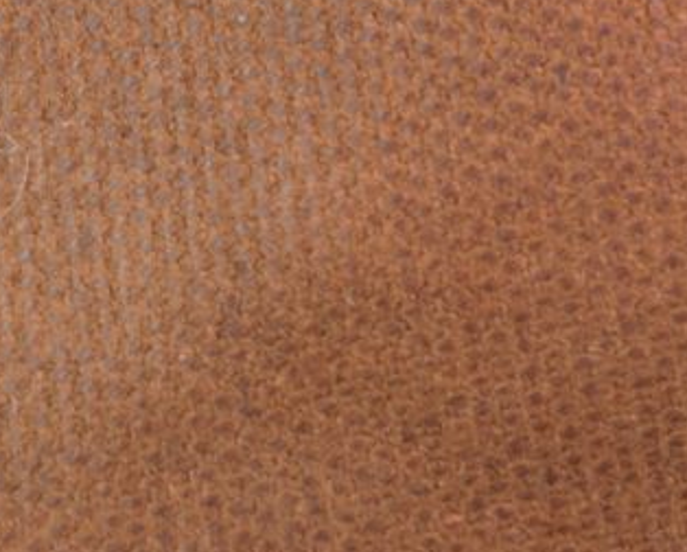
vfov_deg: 7.4
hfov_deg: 10.1
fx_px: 3888
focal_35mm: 191
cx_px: 424
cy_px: -966
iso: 72
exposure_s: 1/51.5
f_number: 1.68
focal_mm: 6.9
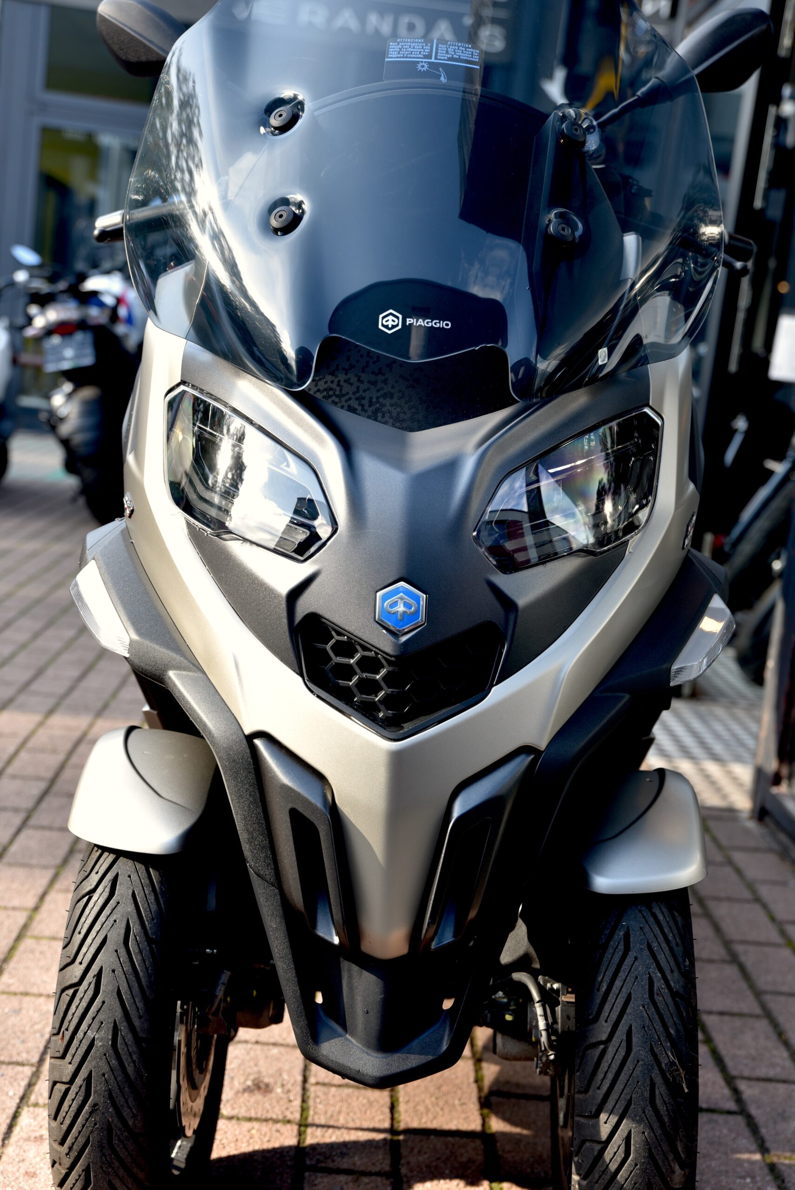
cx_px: 398
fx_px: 1820
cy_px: 595
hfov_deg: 24.6
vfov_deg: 36.2
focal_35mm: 55
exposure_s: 1/80
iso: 100
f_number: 4.5
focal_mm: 55
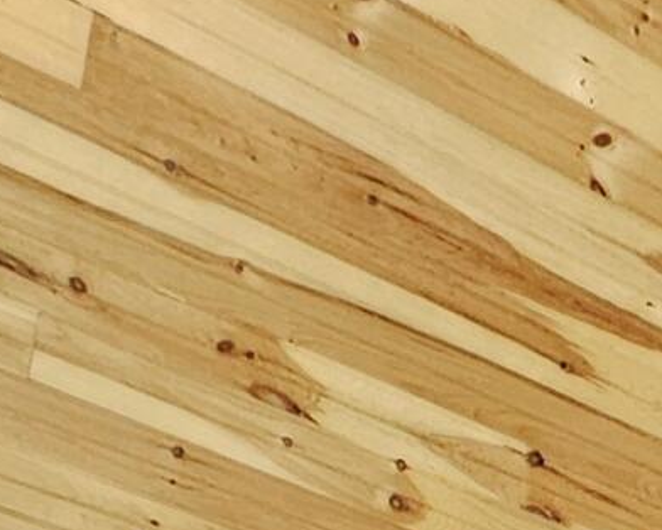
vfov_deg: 9.7
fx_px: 1901
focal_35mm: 97
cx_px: 1305
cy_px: 1806
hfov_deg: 15.8
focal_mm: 2.2
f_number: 2.2
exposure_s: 1/60
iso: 160
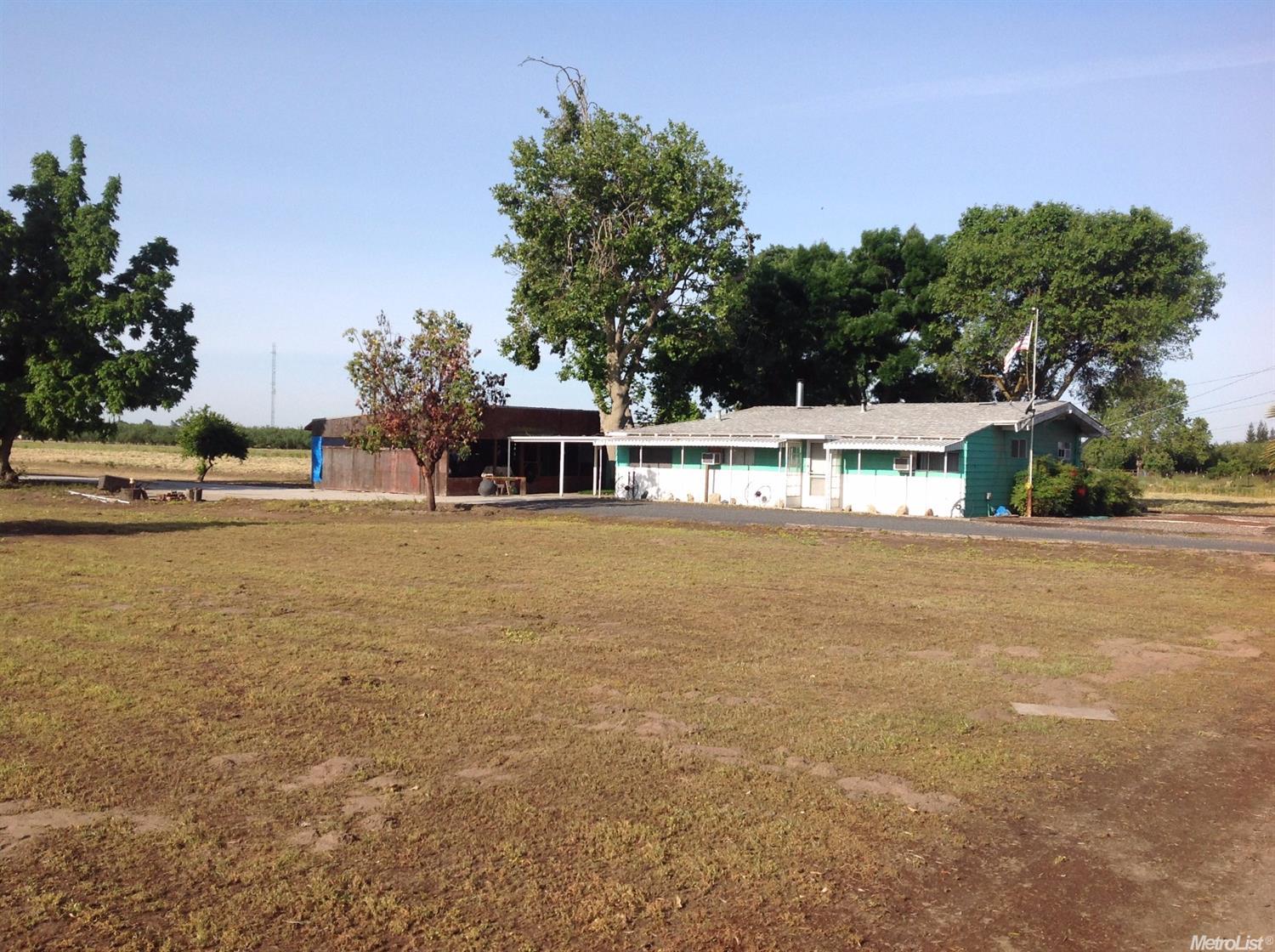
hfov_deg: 52.7
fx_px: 1287
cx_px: 638
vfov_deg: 40.6
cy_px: 476
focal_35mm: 35
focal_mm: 4.28
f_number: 2.4
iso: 50
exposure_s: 1/1890
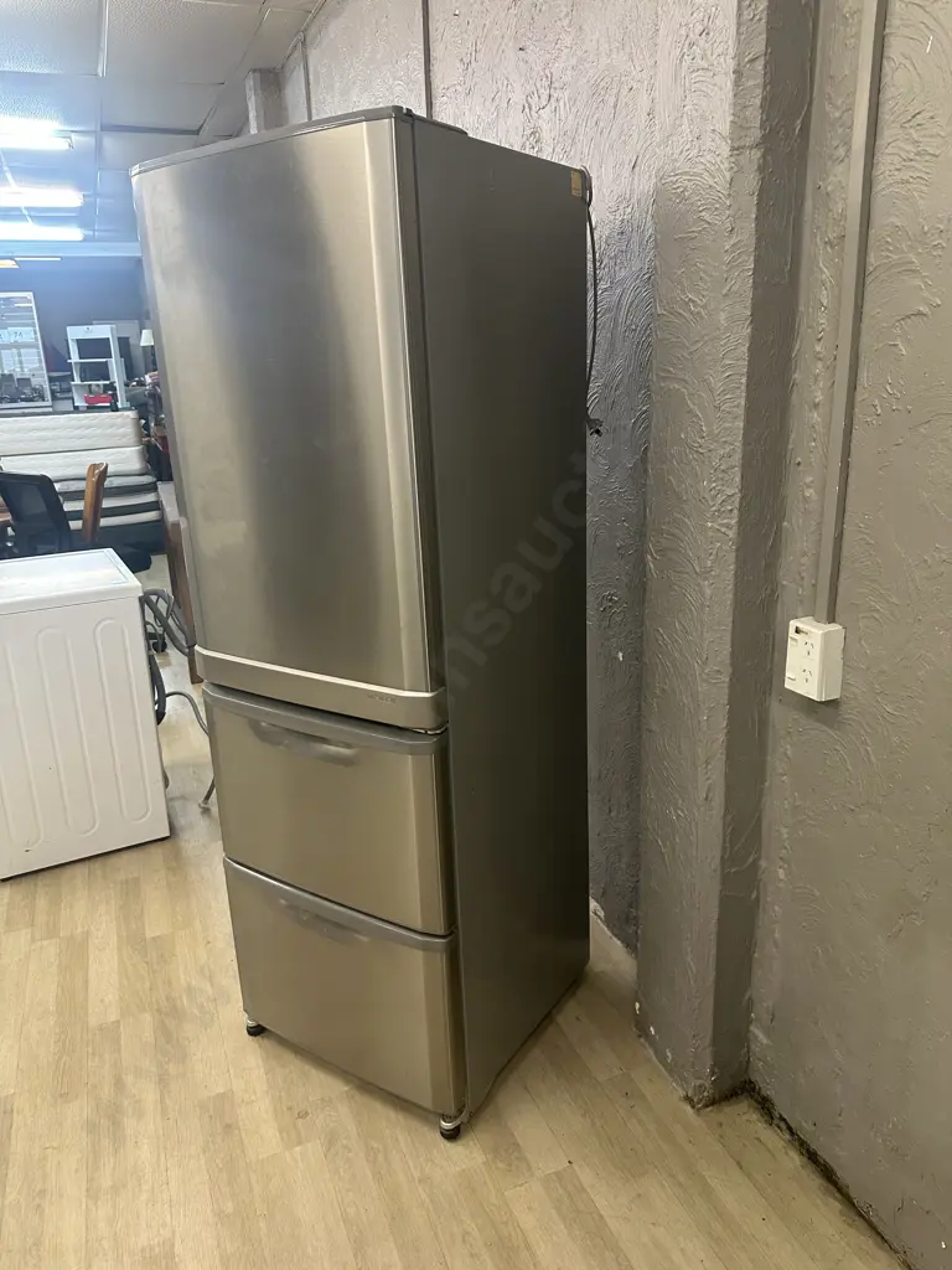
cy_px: 635
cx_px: 476
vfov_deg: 71.6
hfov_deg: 56.8
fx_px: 880
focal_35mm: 24
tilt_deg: -16.2
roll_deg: +3.3
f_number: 1.78
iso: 200
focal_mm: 6.86
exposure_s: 1/100
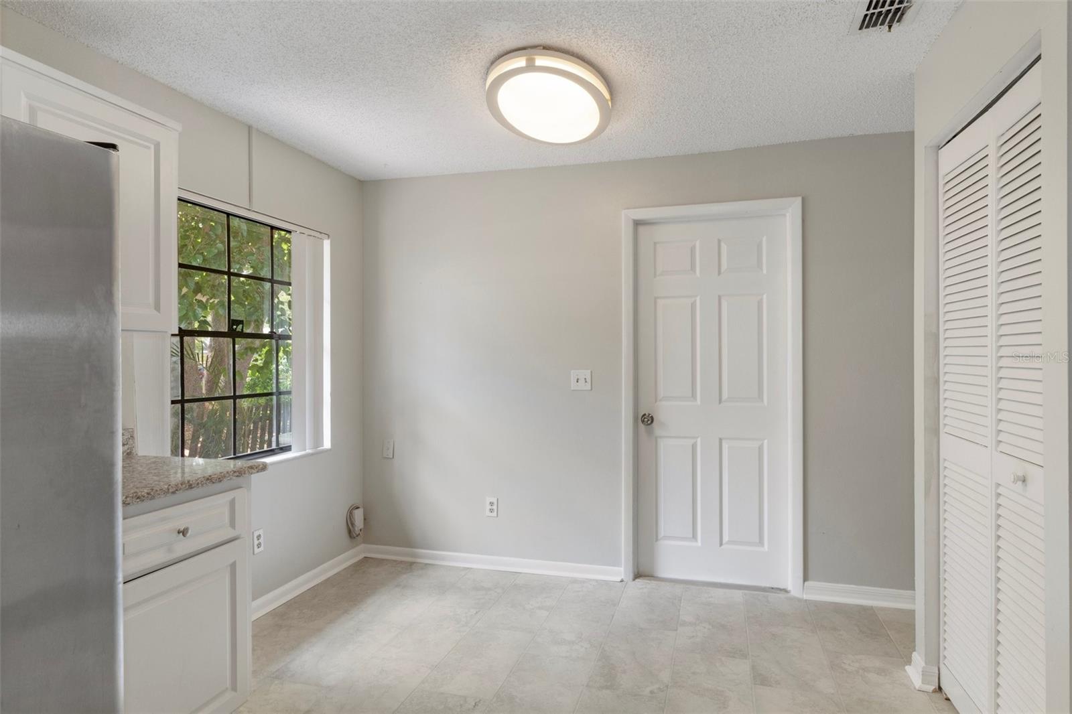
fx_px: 625
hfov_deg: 81.2
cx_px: 536
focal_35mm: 21
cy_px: 357
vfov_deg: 59.5
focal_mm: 14
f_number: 8
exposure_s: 1
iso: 320
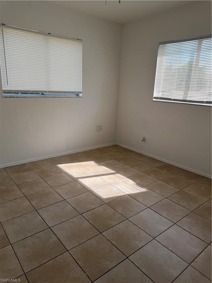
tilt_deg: -12.9
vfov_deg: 71.6
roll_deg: -2.5
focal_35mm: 24
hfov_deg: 56.8
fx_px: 196
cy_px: 142
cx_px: 106
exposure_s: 1/1139
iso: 80
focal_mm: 6.76
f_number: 1.78
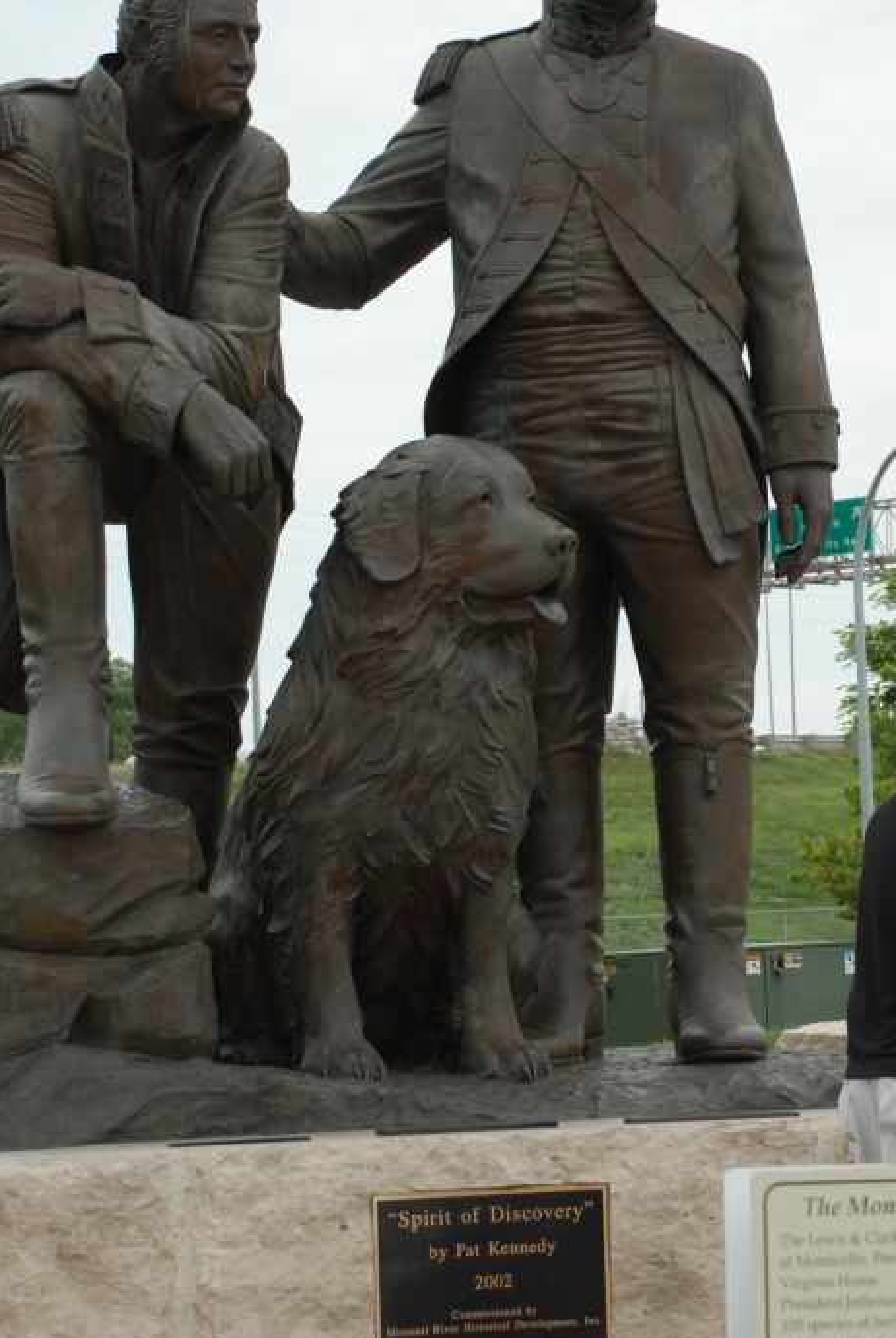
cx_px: 678
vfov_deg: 16.4
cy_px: 598
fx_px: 4650
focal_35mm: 125
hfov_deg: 11.0
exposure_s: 1/200
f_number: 6.3
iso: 100
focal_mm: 48
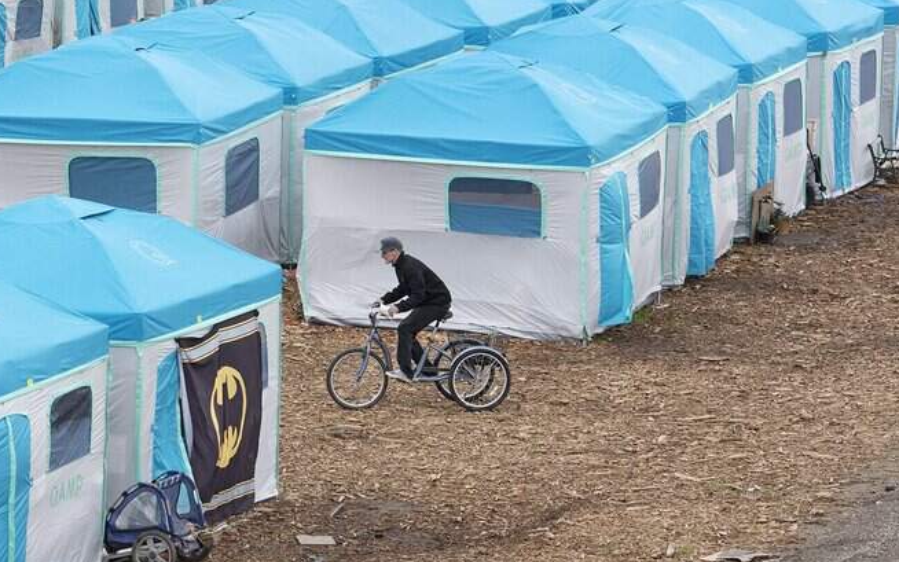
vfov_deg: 5.5
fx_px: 5881
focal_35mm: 240
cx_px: 150
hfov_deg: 8.7
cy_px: 233
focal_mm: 135
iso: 1250
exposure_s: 1/800
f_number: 8
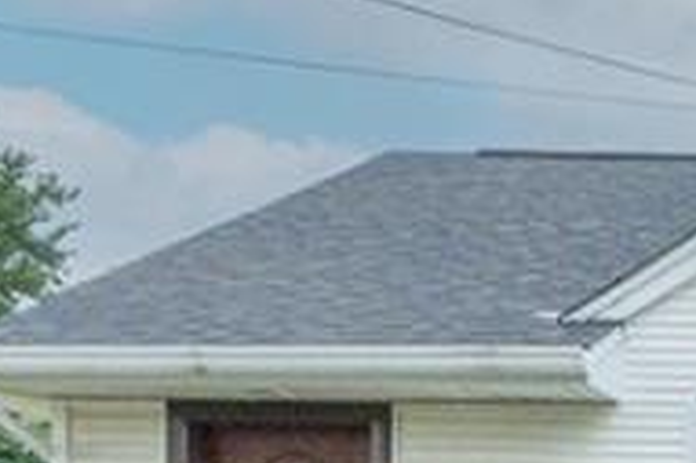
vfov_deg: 12.2
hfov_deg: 13.9
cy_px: 529
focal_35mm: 110
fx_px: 2125
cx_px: 1600
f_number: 22
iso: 2000
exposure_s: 1/200
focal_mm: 14
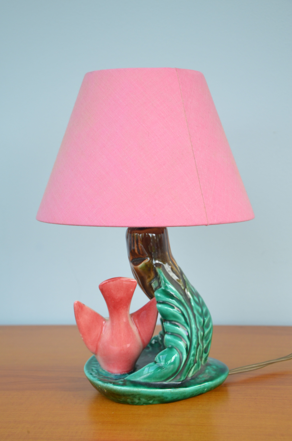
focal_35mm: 69
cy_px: 221
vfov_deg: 29.5
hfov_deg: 19.8
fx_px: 837
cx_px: 144
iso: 400
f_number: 6.3
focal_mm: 45
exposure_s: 1/60
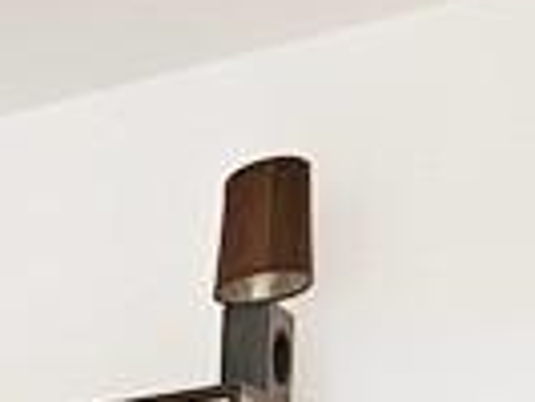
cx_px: -229
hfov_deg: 17.9
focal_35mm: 100
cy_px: 1242
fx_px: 1547
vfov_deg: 10.3
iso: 50
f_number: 2.2
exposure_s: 1/50
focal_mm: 1.7
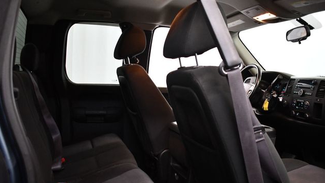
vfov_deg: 32.8
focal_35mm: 36
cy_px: 101
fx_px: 310
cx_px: 162
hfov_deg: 55.3
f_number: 3.8
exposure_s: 1/100
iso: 3200
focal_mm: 23
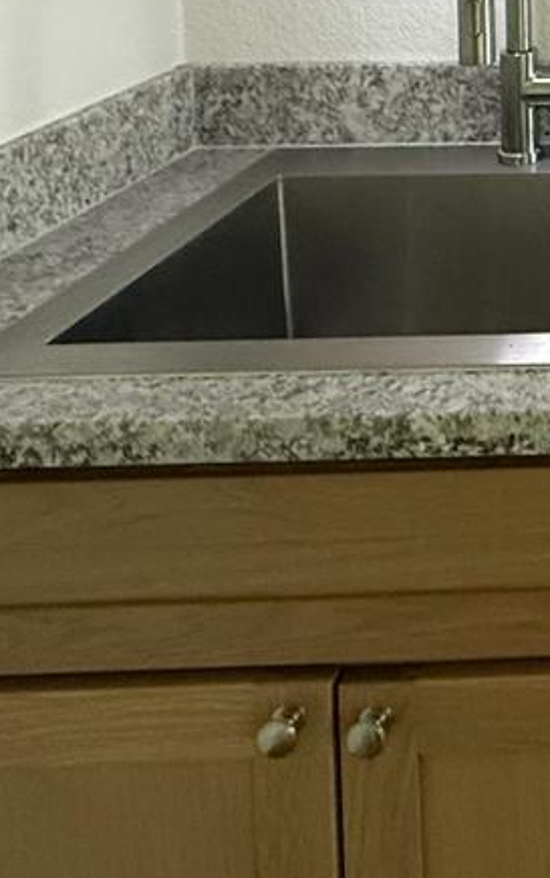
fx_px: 1222
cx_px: 941
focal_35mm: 51
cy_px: -150
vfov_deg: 33.1
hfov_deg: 19.9
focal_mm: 2.22
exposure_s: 1/120
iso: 320
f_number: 2.2
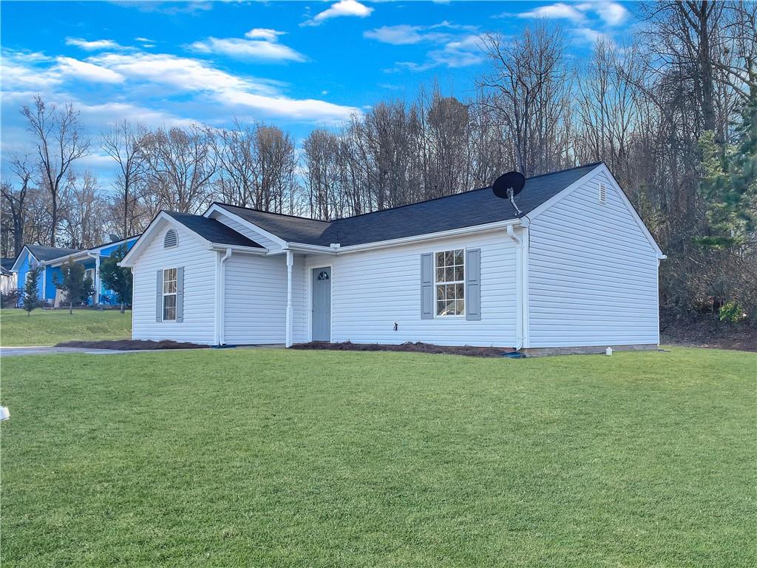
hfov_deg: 67.3
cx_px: 378
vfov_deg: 53.1
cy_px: 284
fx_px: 569
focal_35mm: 26
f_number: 1.8
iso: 32
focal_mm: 4.25
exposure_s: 1/1053
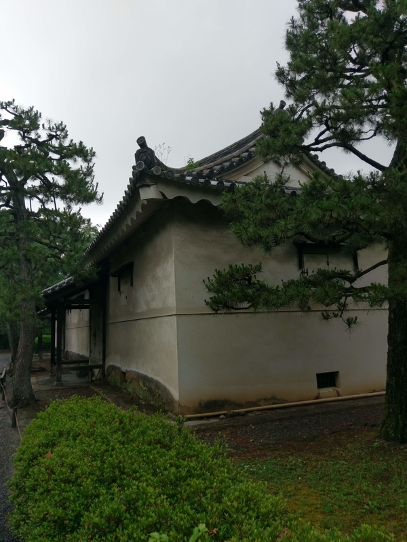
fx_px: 408
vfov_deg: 67.3
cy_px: 271
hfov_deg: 53.1
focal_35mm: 26
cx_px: 204
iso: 100
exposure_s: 1/268
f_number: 1.8
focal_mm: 4.58
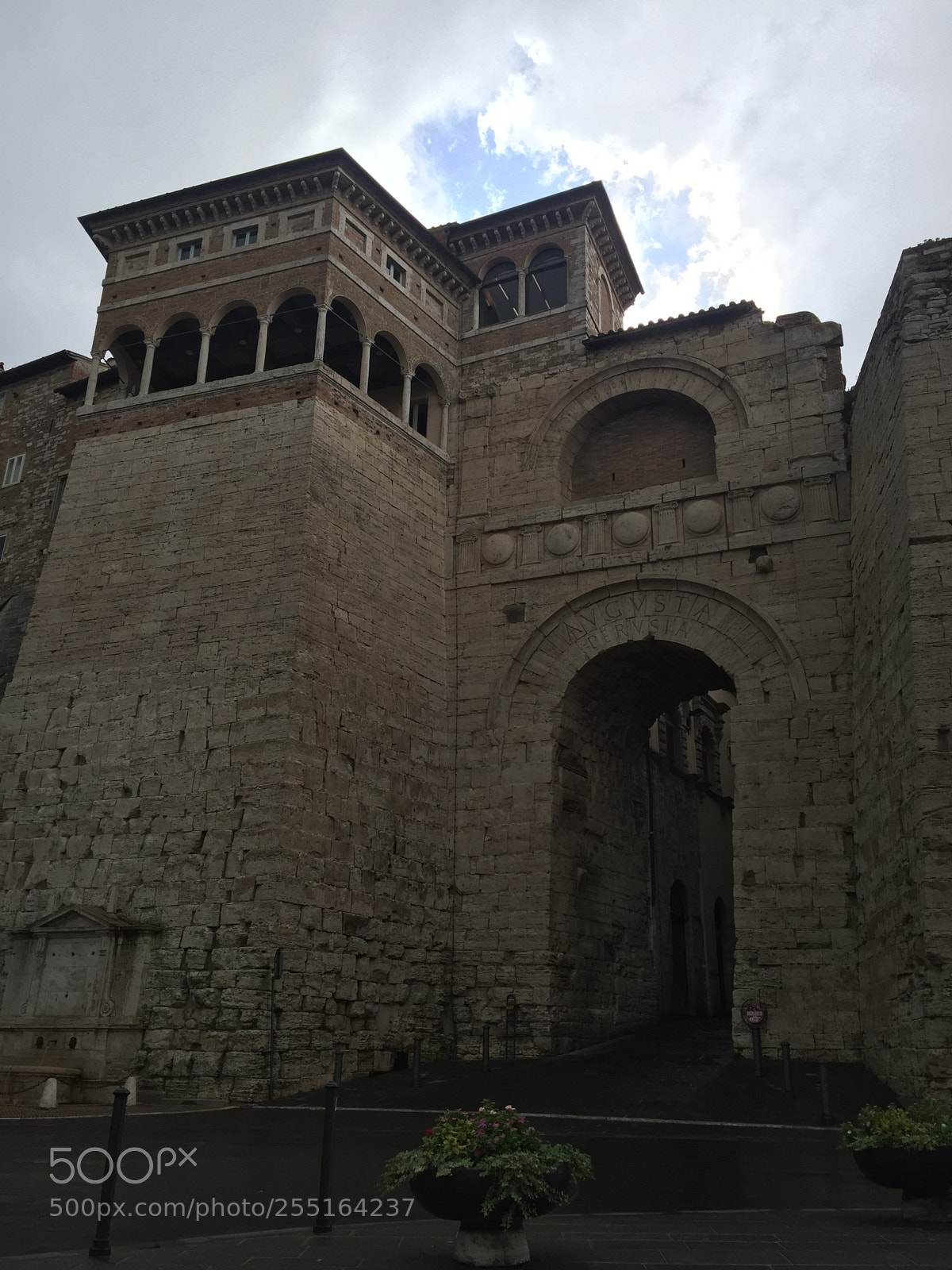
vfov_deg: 61.7
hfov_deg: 48.2
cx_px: 476
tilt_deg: +22.2
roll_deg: -1.3
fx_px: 1063
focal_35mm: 29
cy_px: 635
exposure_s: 1/1721
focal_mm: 4.15
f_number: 2.2
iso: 32
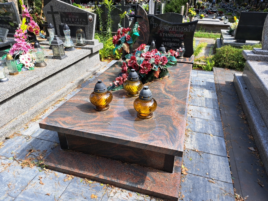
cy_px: 100
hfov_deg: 71.6
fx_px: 186
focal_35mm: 24
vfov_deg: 56.8
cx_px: 134
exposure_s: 1/269
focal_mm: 5.23
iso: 50
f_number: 1.8
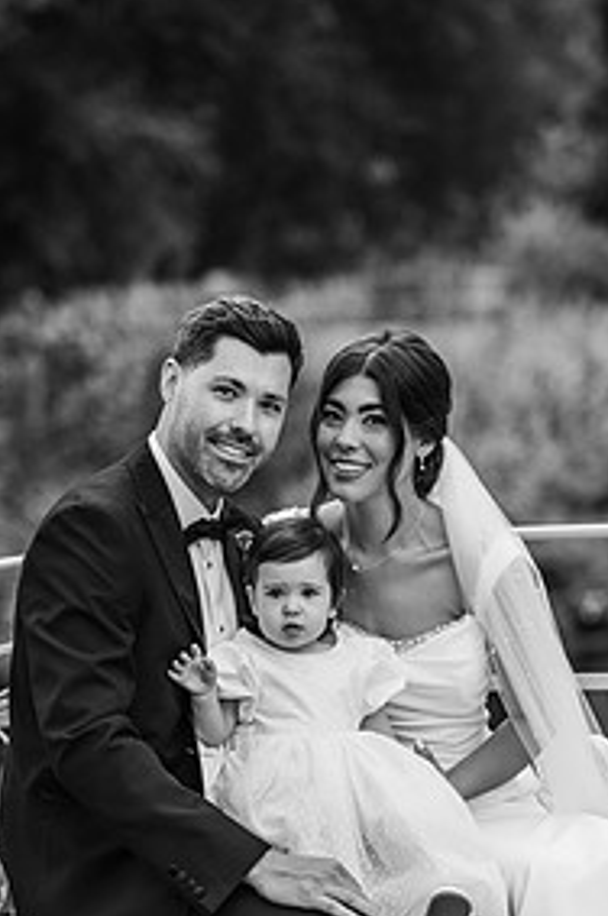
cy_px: 702
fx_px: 3428
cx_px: 367
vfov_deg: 15.1
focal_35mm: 135
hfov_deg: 10.1
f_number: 2.2
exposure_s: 1/1000
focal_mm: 85
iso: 100
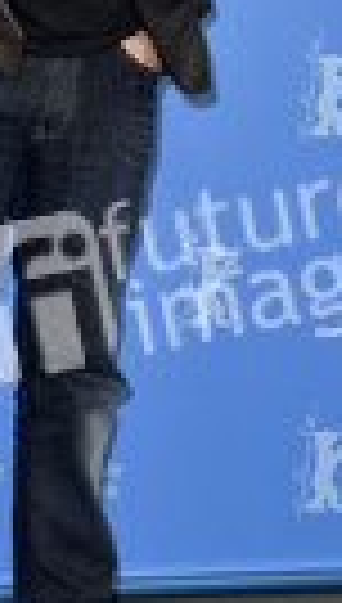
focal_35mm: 193
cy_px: 54
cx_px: -234
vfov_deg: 11.1
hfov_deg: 6.2
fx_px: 3092
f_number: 5.6
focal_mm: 62
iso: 640
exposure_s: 1/125
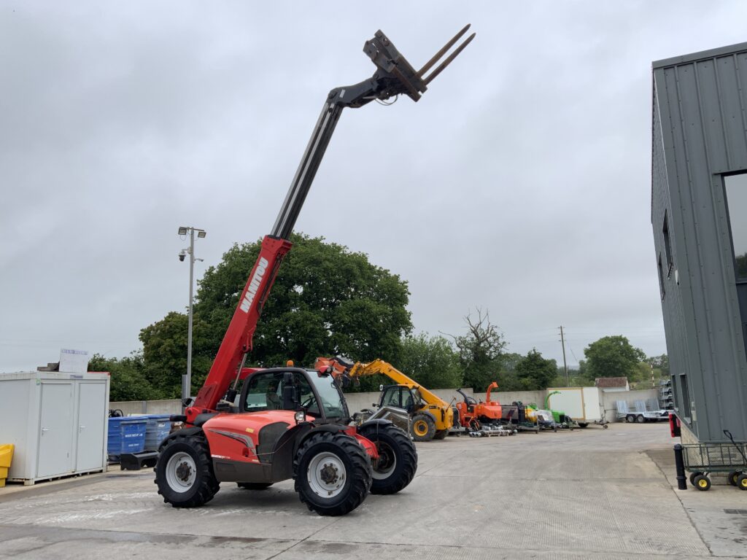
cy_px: 280
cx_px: 374
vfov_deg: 48.2
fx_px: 626
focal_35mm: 29
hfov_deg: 61.7
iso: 16
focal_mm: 3
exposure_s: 1/248
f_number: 1.8
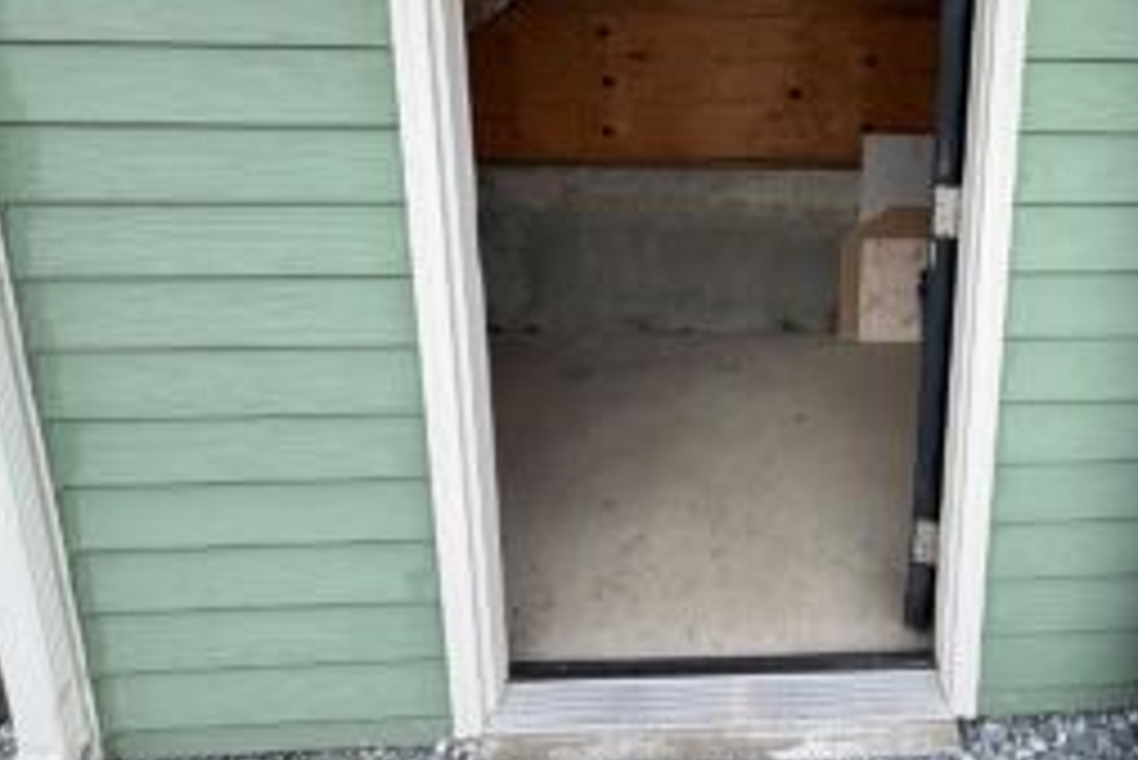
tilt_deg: -11.6
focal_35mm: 23
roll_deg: -0.5
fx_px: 727
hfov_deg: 72.1
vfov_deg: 52.1
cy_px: 166
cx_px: 819
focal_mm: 2.22
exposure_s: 1/161
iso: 40
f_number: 2.2
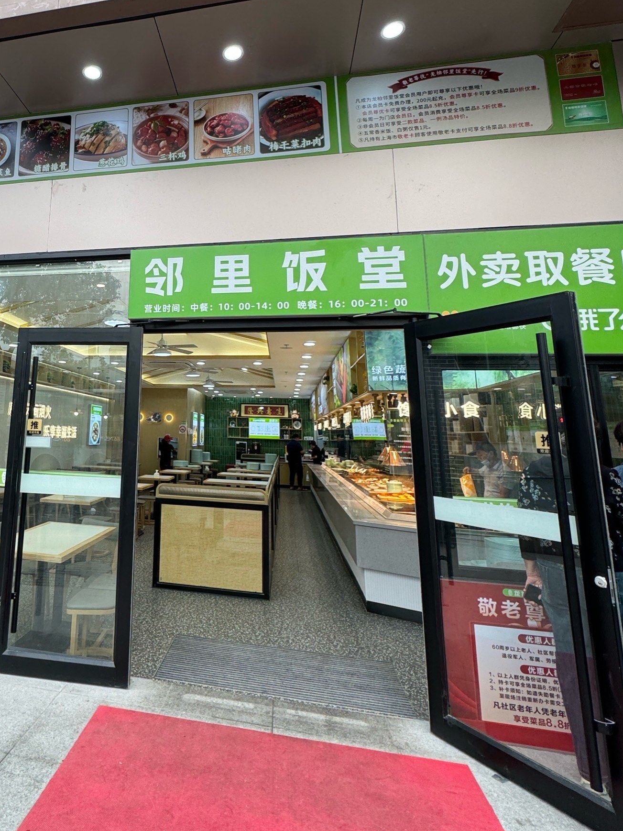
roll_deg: -2.6
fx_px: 528
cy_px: 323
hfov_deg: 57.8
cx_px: 153
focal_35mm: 22
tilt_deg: +12.3
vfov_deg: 75.3
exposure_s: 1/100
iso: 50
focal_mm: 2.22
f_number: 2.2
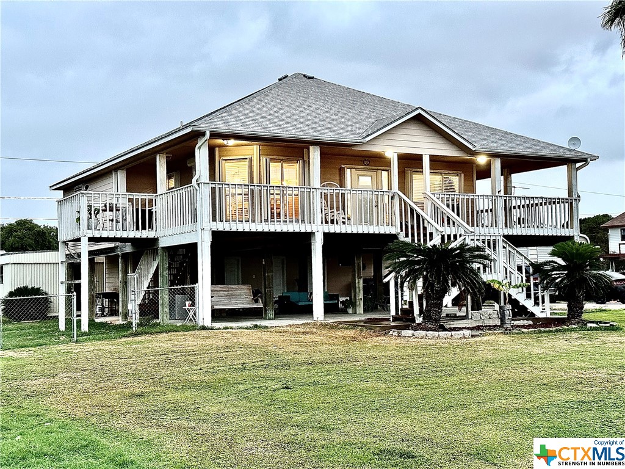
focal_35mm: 48
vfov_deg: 30.3
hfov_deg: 39.7
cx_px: 312
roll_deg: +0.7
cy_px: 234
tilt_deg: +2.7
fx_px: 867
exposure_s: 1/40
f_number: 1.78
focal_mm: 6.86
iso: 320
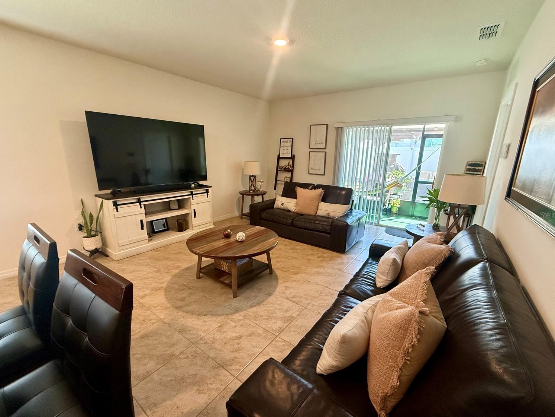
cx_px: 278
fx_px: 241
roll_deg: -1.2
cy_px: 214
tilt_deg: -13.9
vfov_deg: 81.7
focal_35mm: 15
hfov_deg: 98.2
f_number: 2.2
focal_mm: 2.22
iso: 500
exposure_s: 1/120
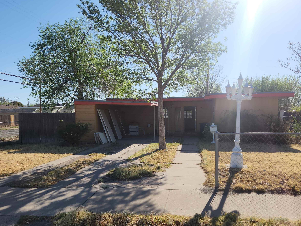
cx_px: 168
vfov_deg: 46.5
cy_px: 138
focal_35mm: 30
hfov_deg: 59.8
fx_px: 261
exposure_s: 1/2066
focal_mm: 5.4
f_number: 1.8
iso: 20
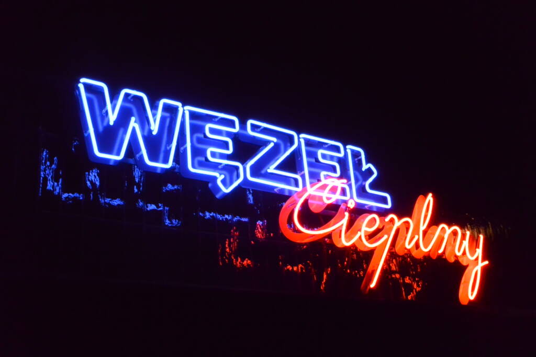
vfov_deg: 31.9
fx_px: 625
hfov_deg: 46.4
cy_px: 178
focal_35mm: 42
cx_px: 268
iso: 4500
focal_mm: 15.7
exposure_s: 1/100
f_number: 4.2
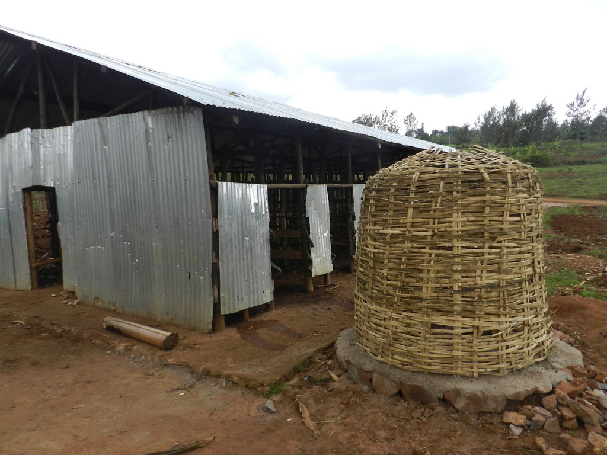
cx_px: 304
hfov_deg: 73.9
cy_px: 228
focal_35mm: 23
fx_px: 403
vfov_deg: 58.9
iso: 160
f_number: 3.4
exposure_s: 1/800
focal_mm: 4
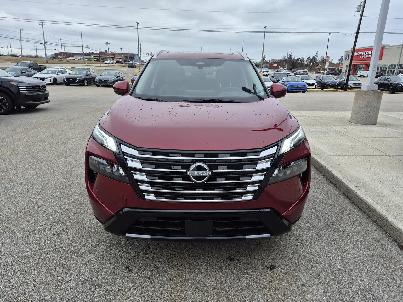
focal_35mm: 23
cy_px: 151
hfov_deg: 73.9
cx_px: 202
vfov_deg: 58.9
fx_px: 268
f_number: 1.8
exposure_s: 1/728
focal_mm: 5.4
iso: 25
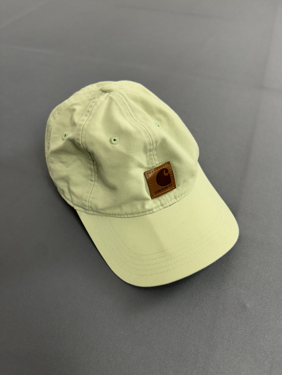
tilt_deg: -52.7
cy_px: 188
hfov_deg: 56.8
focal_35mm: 24
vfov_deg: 71.6
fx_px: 261
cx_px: 141
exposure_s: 1/120
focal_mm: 6.76
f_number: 1.78
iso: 125
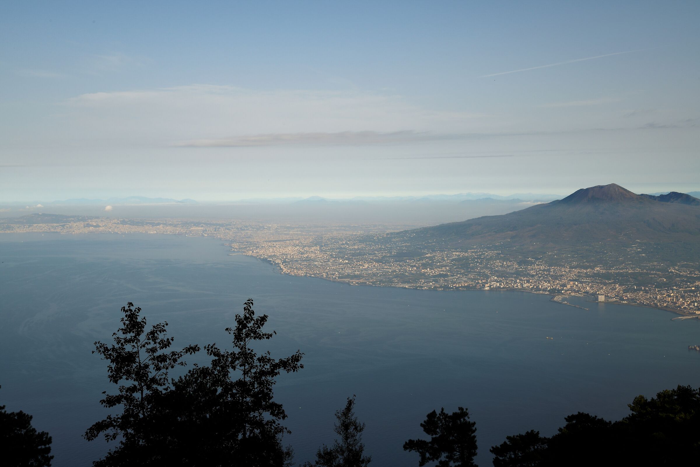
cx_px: 350
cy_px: 234
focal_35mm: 44
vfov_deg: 30.5
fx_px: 855
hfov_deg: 44.5
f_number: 14
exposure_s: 1/160
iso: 100
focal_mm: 44
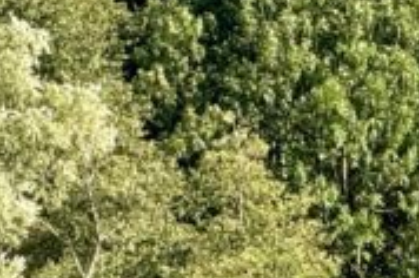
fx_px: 8365
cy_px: 535
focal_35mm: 720
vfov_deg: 1.9
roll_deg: +0.7
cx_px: 365
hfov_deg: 2.9
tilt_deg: +0.3
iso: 64
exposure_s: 1/714
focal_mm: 15.66
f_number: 2.8
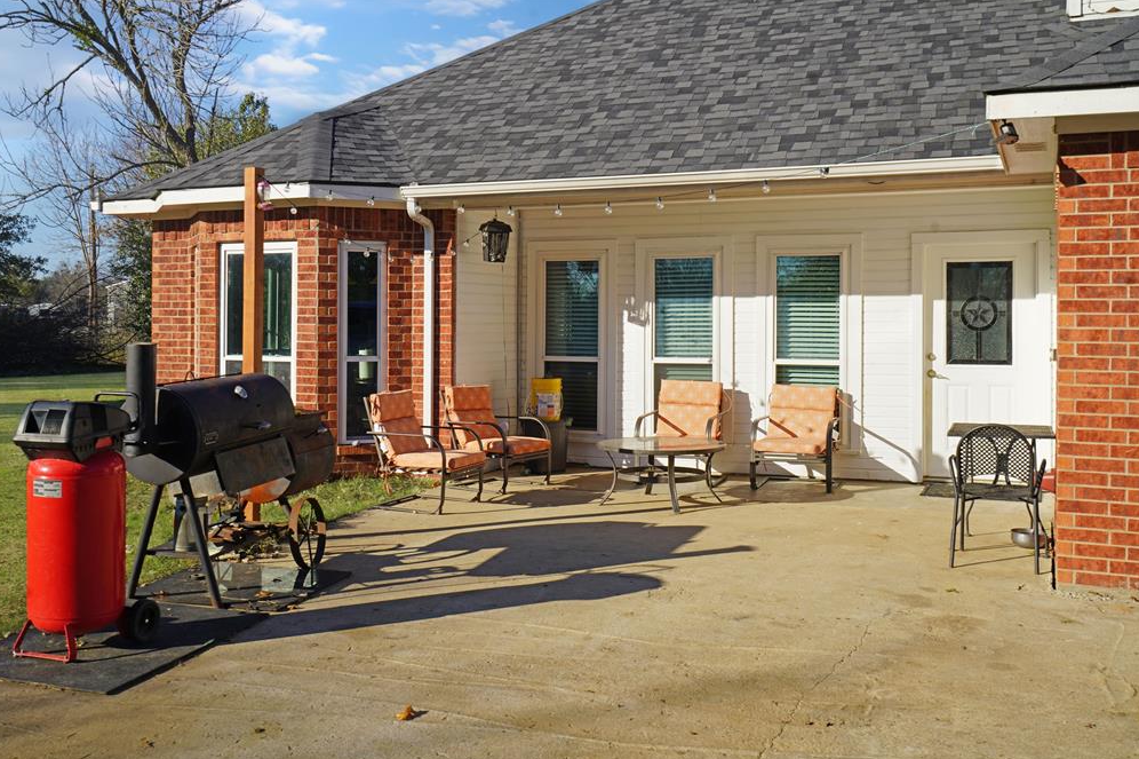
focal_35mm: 36
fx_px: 1138
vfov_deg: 36.8
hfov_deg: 53.2
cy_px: 386
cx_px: 557
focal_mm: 35
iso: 100
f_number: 10
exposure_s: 1/160
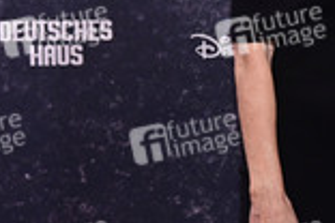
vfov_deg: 7.9
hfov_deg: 11.6
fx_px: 1610
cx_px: 428
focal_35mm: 173
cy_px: -21
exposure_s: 1/200
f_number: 6.3
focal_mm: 60
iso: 1600
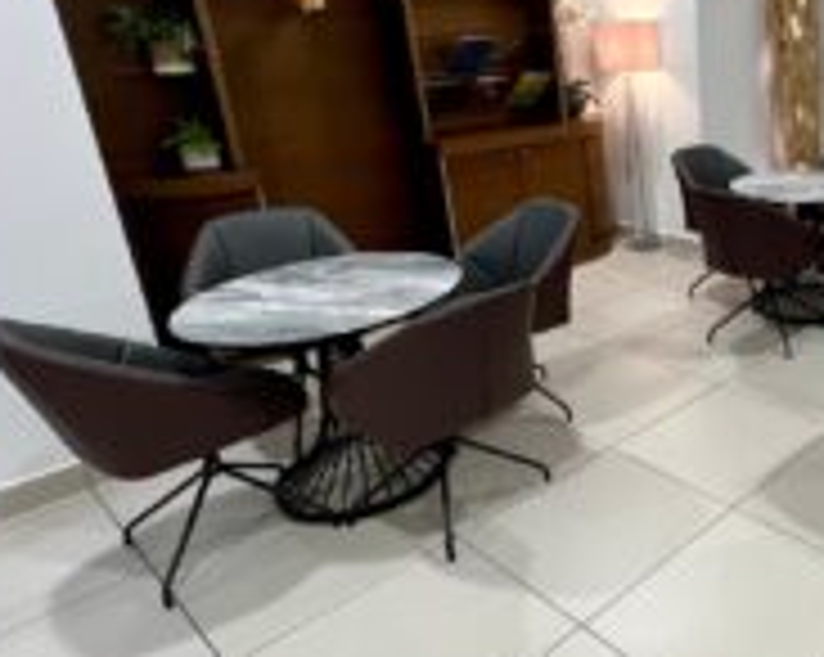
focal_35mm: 25
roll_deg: +0.7
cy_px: 180
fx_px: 609
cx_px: 747
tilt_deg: -18.8
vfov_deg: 54.6
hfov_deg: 58.0
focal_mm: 1.57
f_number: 1.8
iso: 250
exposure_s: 1/100
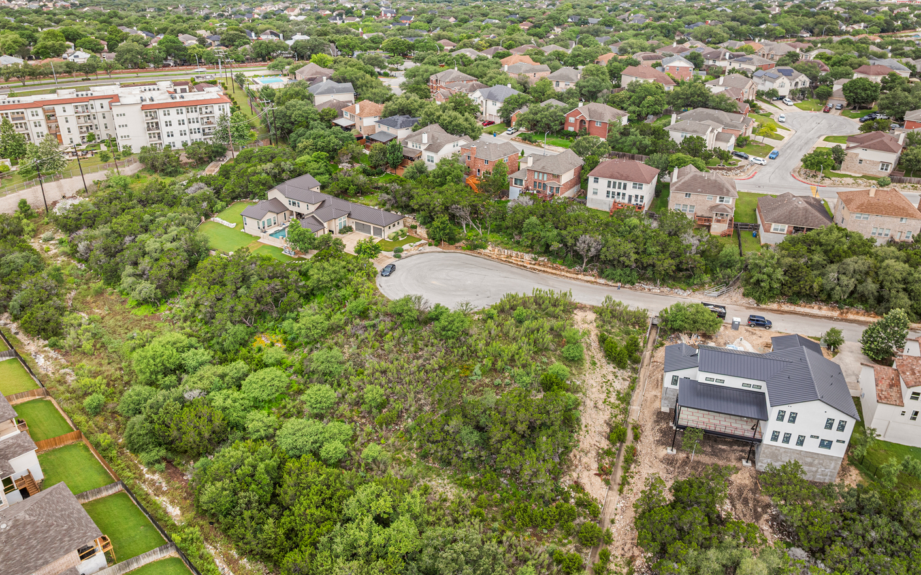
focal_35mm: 26
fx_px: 653
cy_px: 280
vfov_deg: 47.6
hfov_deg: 70.4
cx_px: 452
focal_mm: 12.29
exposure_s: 1/15
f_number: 2.8
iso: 170
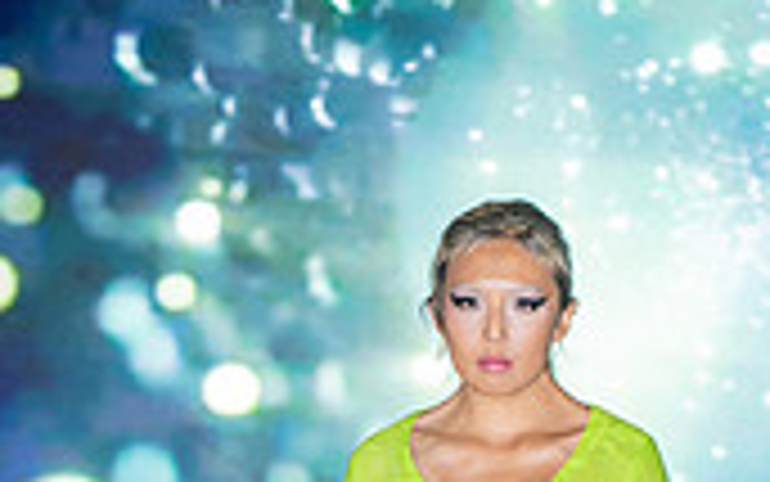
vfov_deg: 3.1
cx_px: 558
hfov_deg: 5.0
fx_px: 8733
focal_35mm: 416
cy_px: 923
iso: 1600
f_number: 2.8
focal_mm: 155
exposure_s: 1/200
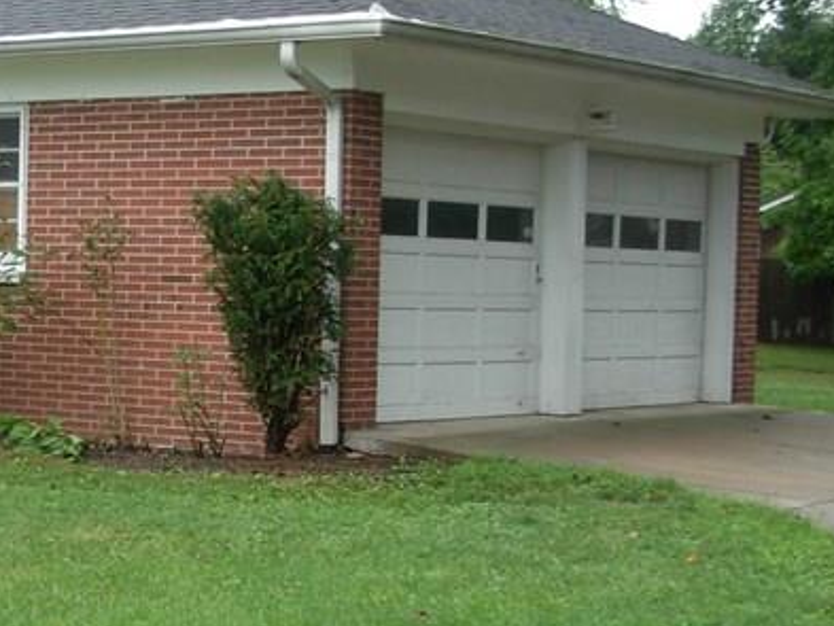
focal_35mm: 99
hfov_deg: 19.0
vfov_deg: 14.9
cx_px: -106
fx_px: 2386
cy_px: 371
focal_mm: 6.3
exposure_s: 1/222
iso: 79
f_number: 2.9
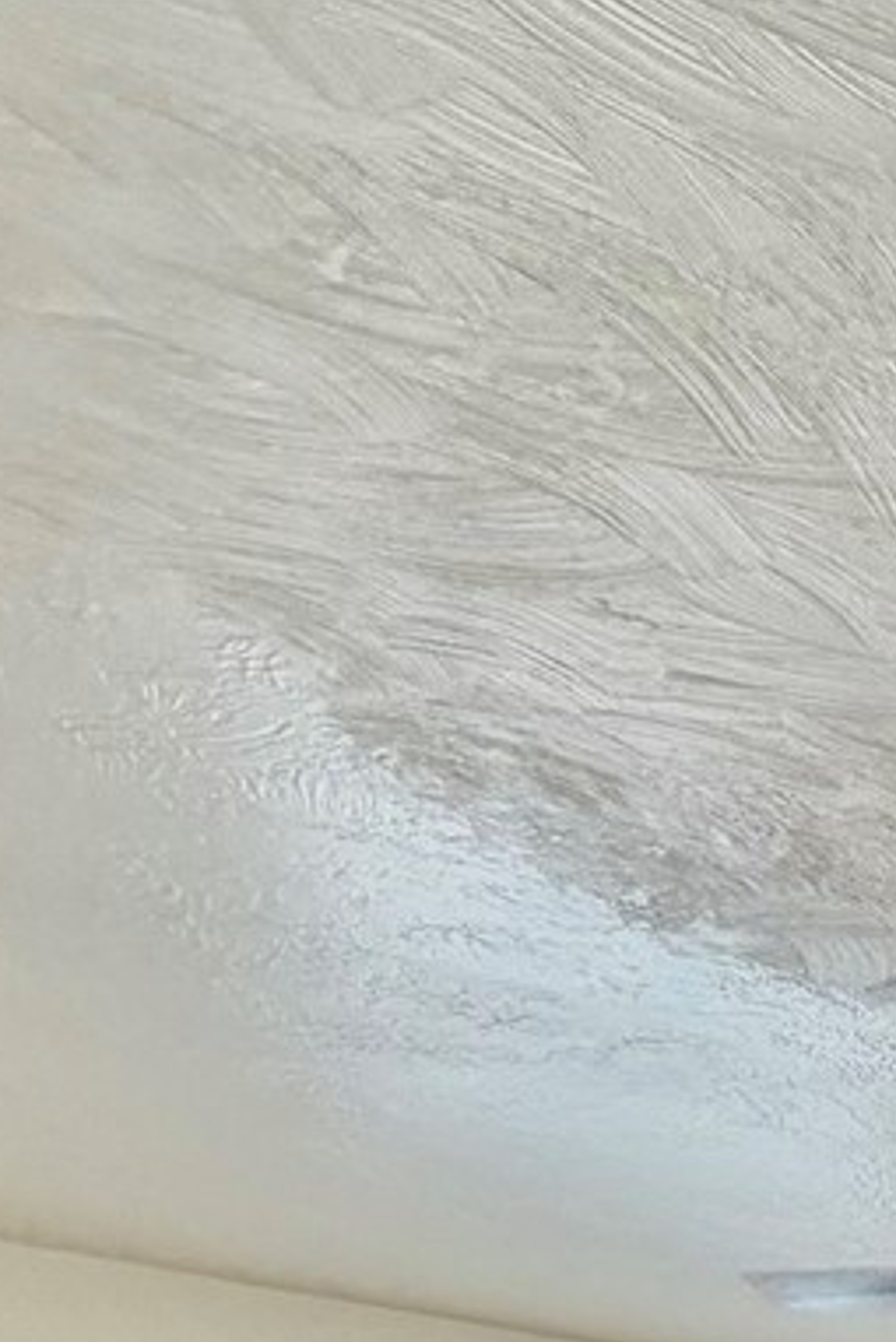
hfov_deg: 16.3
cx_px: 1859
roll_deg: +1.8
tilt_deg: -3.6
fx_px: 2275
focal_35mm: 61
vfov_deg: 24.4
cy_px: 2090
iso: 100
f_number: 2.2
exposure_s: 1/120
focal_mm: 2.22
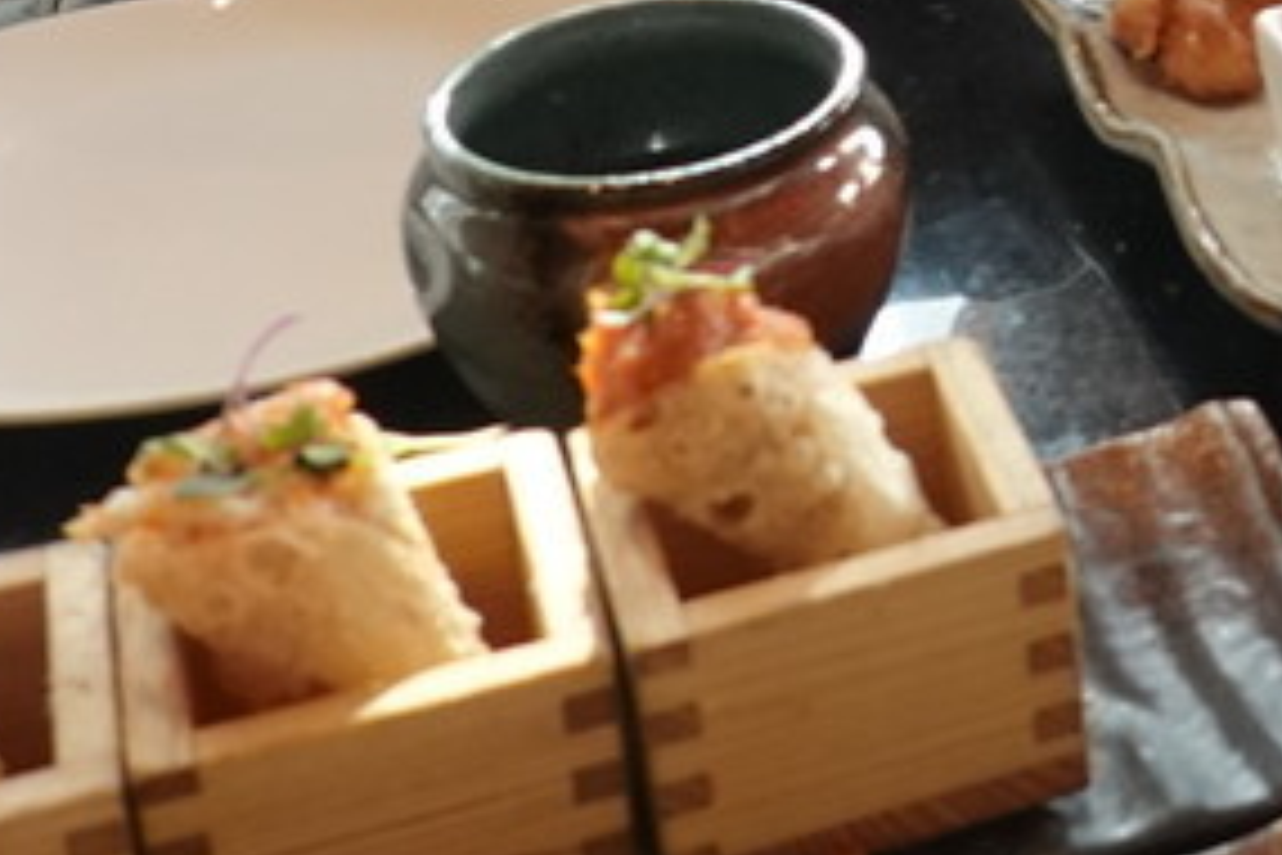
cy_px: -428
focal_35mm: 101
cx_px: 1840
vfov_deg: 12.8
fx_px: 3596
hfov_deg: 18.3
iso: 500
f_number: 2.8
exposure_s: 1/30
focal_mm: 9
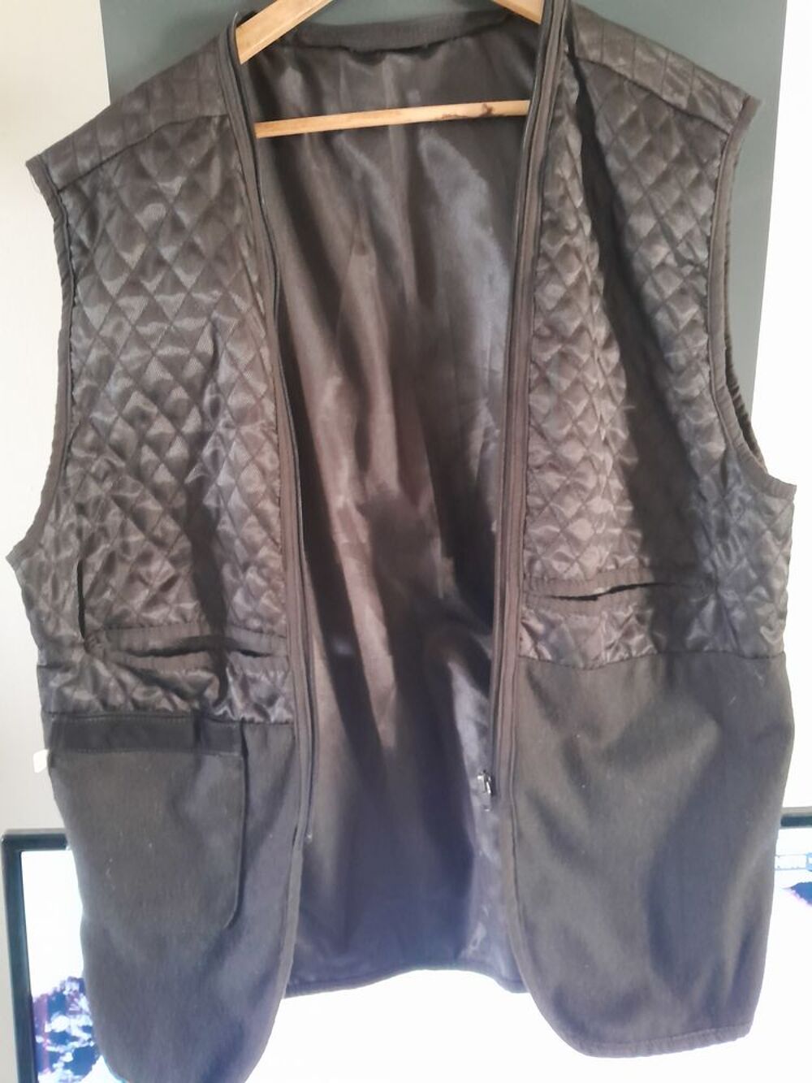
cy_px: 542
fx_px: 813
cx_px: 406
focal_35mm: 26
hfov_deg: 53.1
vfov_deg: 67.3
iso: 1250
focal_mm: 3.98
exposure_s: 1/10
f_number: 1.8
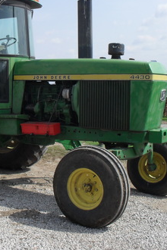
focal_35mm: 60
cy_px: 108
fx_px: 417
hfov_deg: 22.4
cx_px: 43
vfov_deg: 33.4
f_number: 8.4
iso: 100
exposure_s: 1/180
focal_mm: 6.3
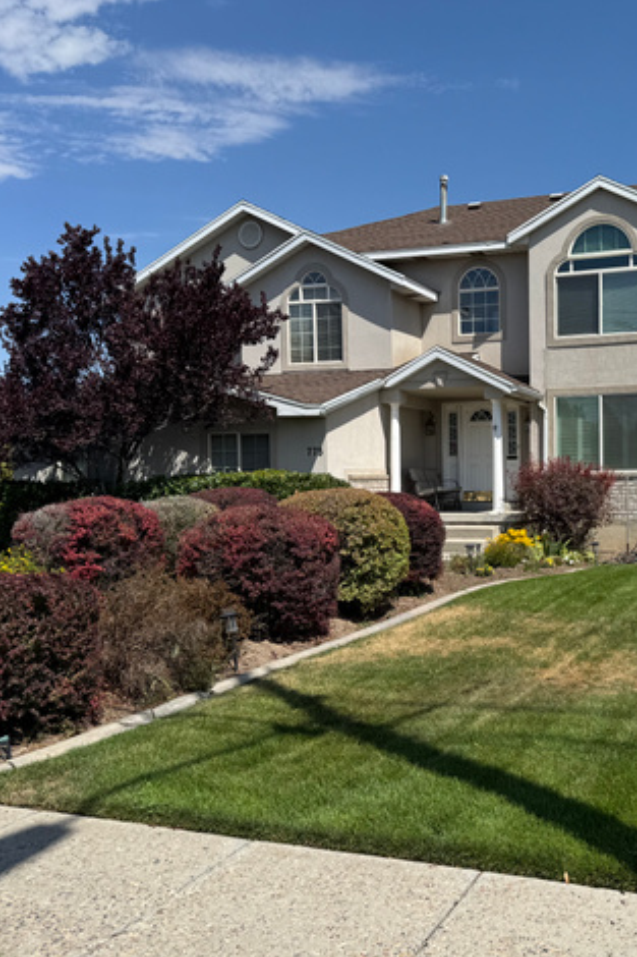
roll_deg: +0.3
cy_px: 485
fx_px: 903
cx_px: 505
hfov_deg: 37.5
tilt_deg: -1.1
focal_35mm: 34
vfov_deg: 55.8
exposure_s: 1/5348
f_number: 1.78
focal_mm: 6.76
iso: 80
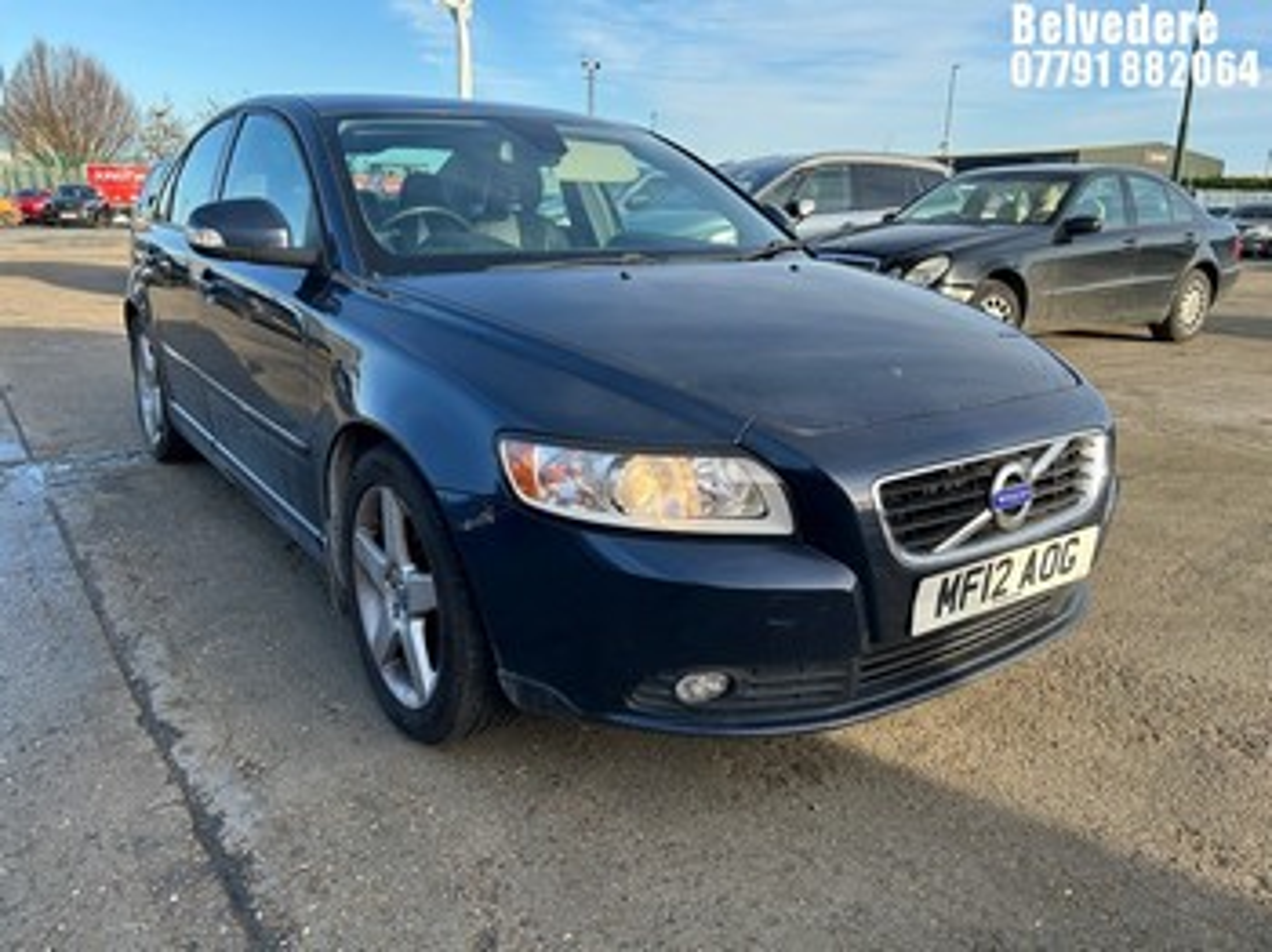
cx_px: 636
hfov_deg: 67.3
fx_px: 955
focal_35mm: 26
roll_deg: -1.6
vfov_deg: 53.0
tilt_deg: -15.4
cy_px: 476
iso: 50
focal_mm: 5.7
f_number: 1.5
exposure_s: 1/758
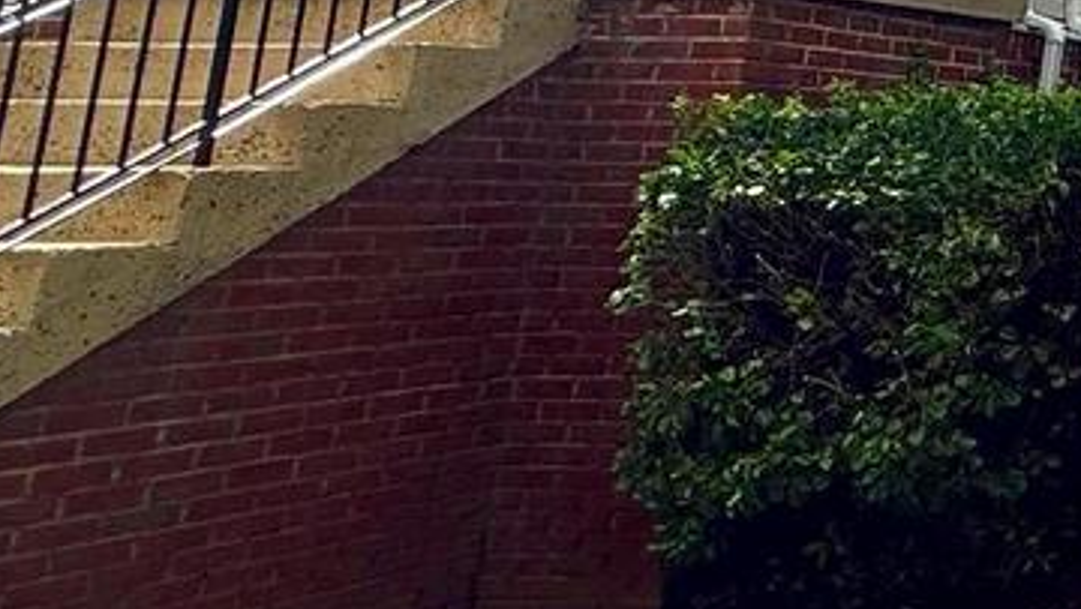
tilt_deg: +12.6
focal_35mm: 61
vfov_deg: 18.4
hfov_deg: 21.8
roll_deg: -0.6
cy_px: -186
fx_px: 1750
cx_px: 1937
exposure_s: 1/1167
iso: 50
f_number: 2.2
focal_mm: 2.22
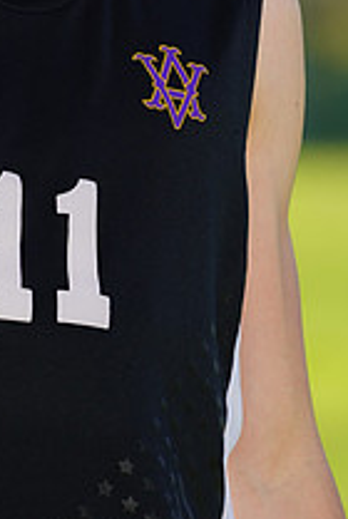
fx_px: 16026
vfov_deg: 1.9
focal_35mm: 1109
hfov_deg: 1.2
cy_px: -134
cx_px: -34
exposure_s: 1/200
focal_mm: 400
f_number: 6.3
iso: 64
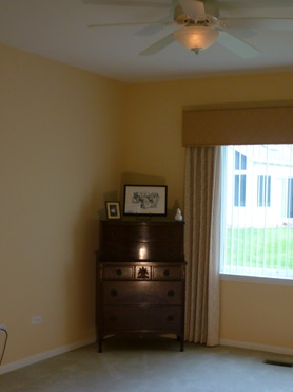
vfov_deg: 37.9
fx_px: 565
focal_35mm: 50
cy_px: 249
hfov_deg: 28.8
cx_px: 210
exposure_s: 1/40
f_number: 3.3
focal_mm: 5.2
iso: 80
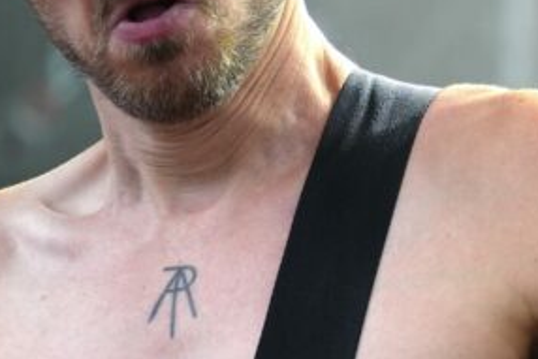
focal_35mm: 897
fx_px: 13416
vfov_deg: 1.5
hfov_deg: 2.3
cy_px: 150
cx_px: 489
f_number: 6.3
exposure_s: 1/400
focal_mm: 223
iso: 640
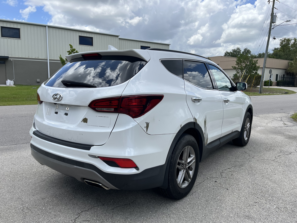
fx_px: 223
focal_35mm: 26
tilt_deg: -7.9
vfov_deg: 53.1
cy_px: 112
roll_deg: -0.9
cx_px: 148
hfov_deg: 67.3
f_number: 1.6
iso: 50
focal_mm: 5.1
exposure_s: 1/3135
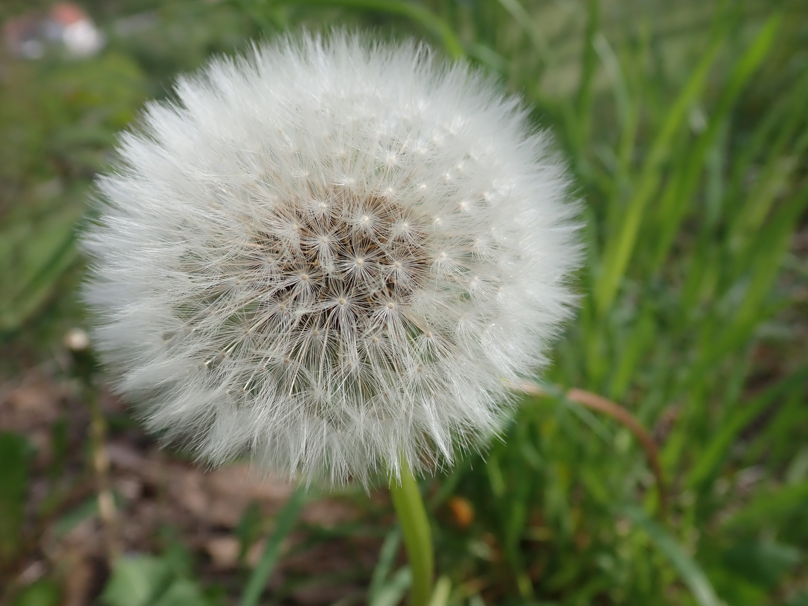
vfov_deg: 46.8
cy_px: 303
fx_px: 700
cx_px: 404
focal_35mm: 30
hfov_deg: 60.0
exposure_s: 1/800
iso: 100
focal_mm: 5.5
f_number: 3.2
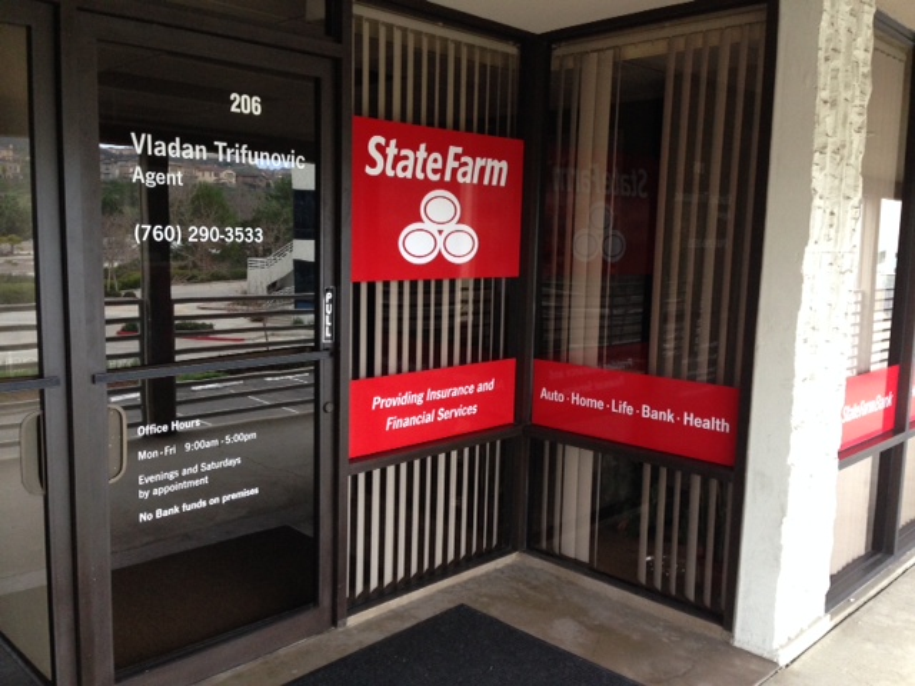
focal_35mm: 33
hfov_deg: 55.4
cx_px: 458
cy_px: 343
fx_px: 872
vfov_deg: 42.9
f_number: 2.4
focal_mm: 4.12
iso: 160
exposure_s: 1/20
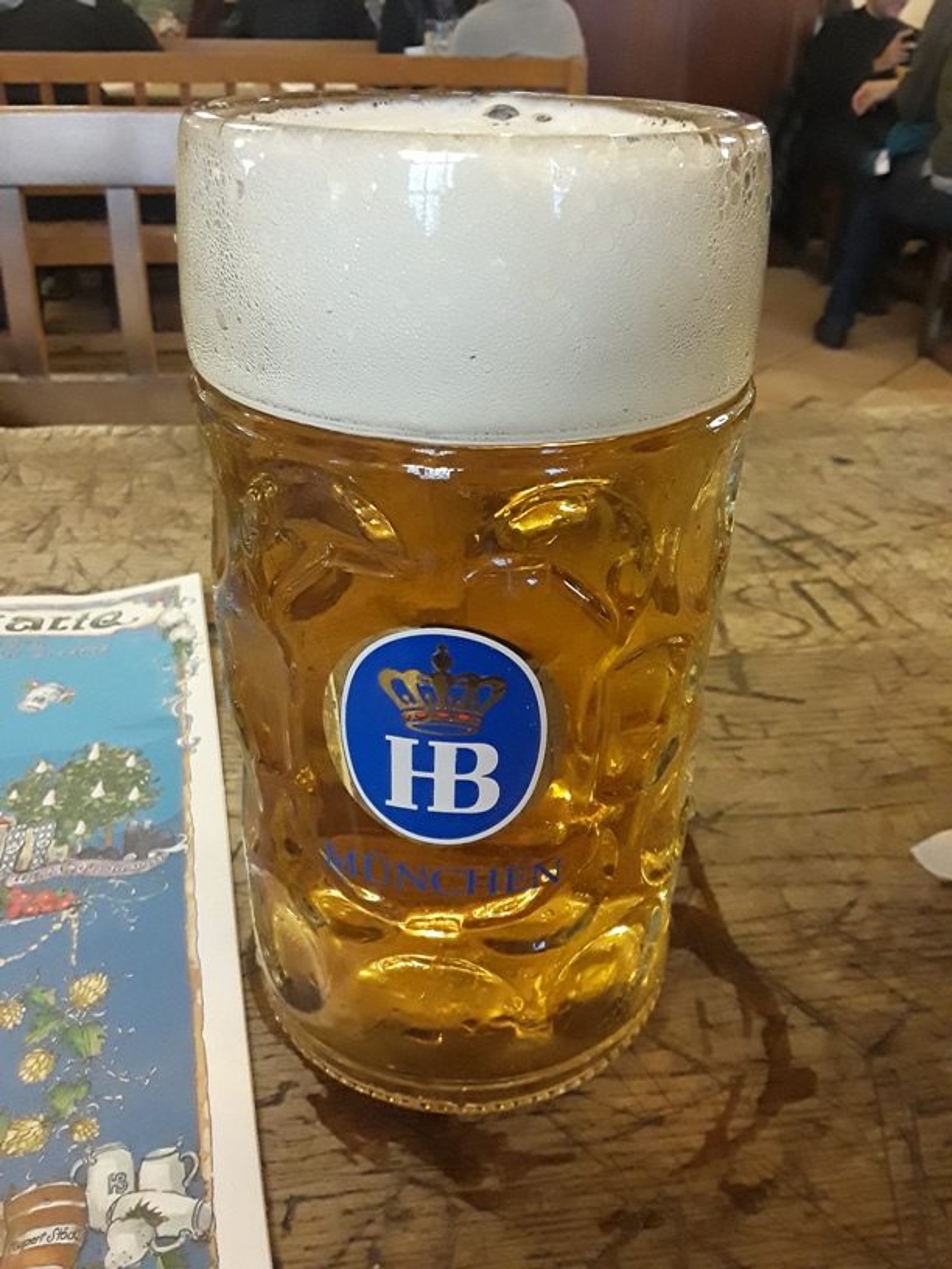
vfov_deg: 63.4
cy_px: 634
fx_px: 1027
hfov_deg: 49.7
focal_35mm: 28
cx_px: 476
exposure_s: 1/15
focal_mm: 2.9
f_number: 1.9
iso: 400
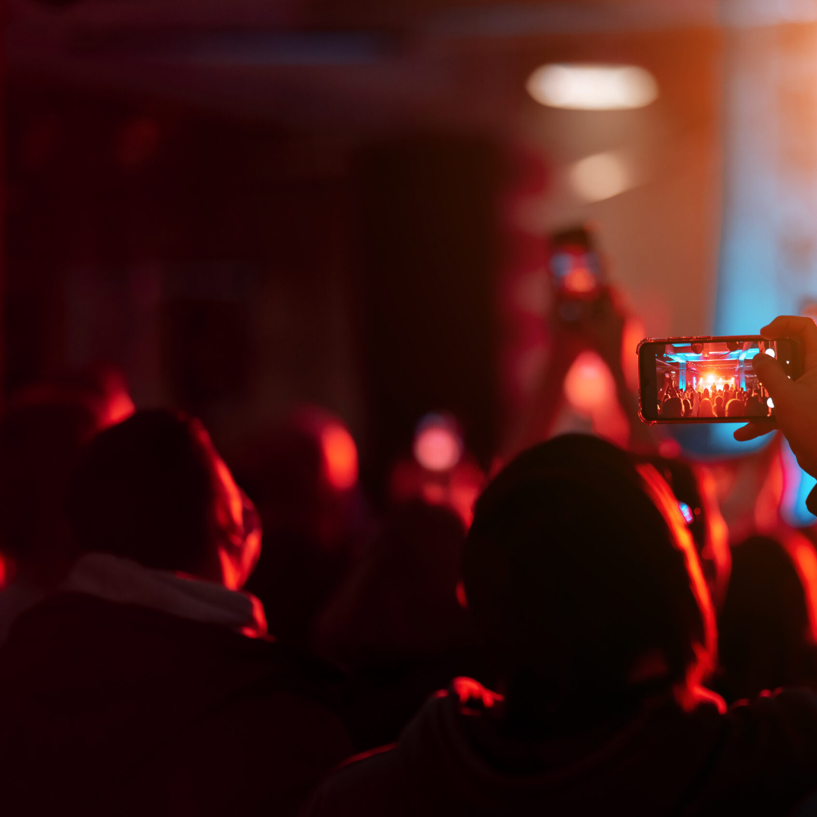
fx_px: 2911
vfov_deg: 16.0
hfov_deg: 15.9
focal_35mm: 109
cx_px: 540
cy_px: 407
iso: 1000
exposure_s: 1/125
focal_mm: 85
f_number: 1.4
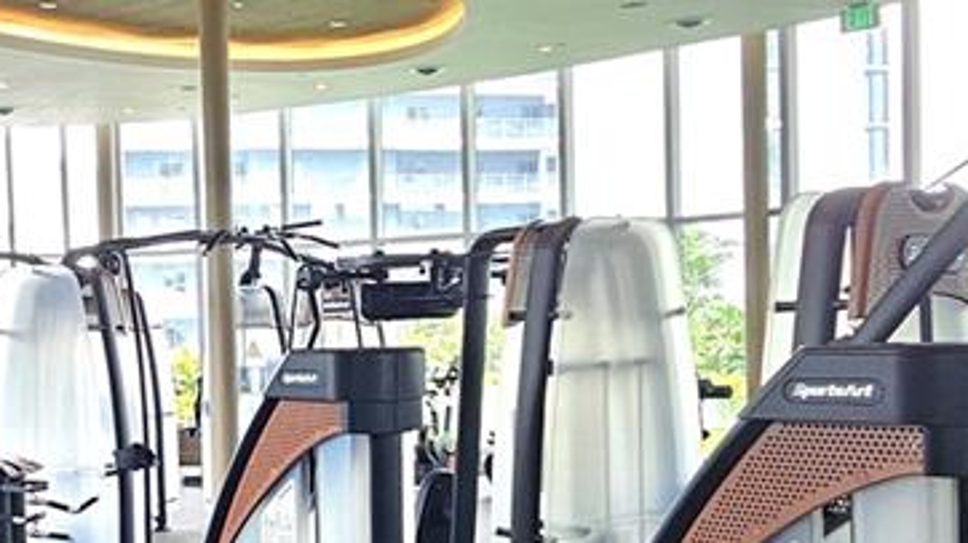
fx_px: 1205
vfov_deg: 25.2
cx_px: 147
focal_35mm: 47
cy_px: 364
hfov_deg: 41.2
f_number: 2.2
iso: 80
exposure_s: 1/120
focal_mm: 2.2
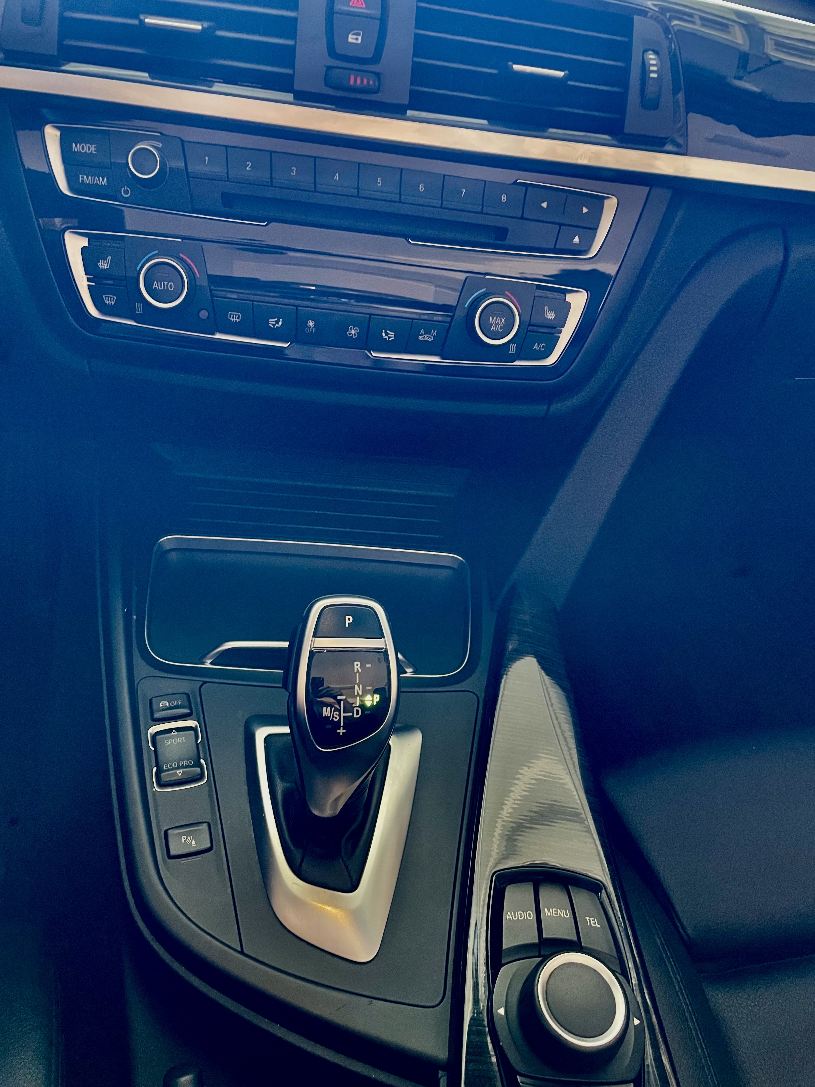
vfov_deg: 67.3
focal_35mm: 26
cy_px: 544
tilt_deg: -38.8
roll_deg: -9.3
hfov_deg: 53.1
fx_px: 816
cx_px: 408
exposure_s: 1/60
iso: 250
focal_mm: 4.2
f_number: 1.6
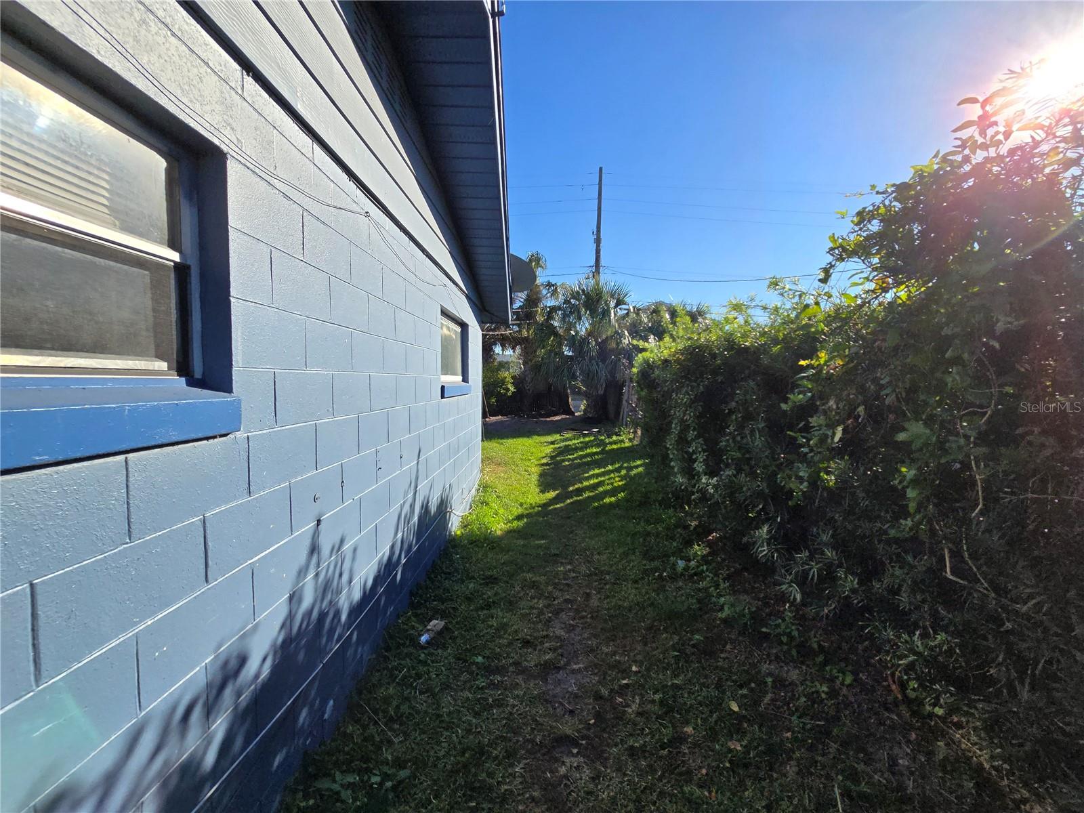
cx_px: 542
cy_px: 406
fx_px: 407
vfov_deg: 89.9
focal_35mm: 13
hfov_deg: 106.2
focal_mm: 2.2
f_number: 2.2
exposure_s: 1/2060
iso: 50
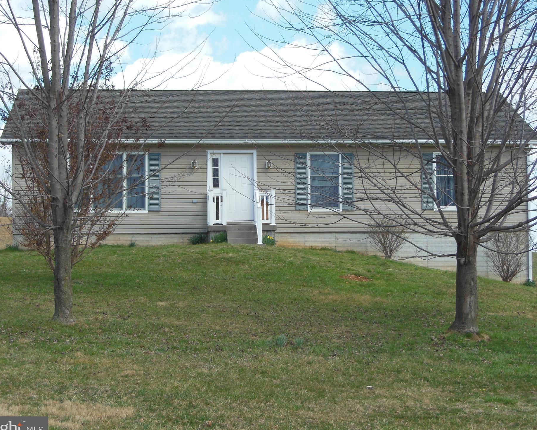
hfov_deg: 24.7
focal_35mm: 77
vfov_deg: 19.9
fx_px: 1224
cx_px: 277
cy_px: 214
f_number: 5.2
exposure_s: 1/320
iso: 125
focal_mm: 12.4
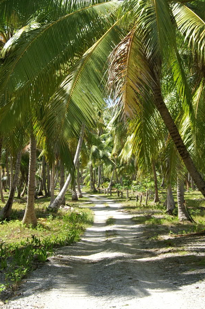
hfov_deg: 22.2
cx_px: 128
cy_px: 88
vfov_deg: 32.5
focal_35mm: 61
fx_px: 522
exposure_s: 1/200
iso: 100
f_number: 8
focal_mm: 24
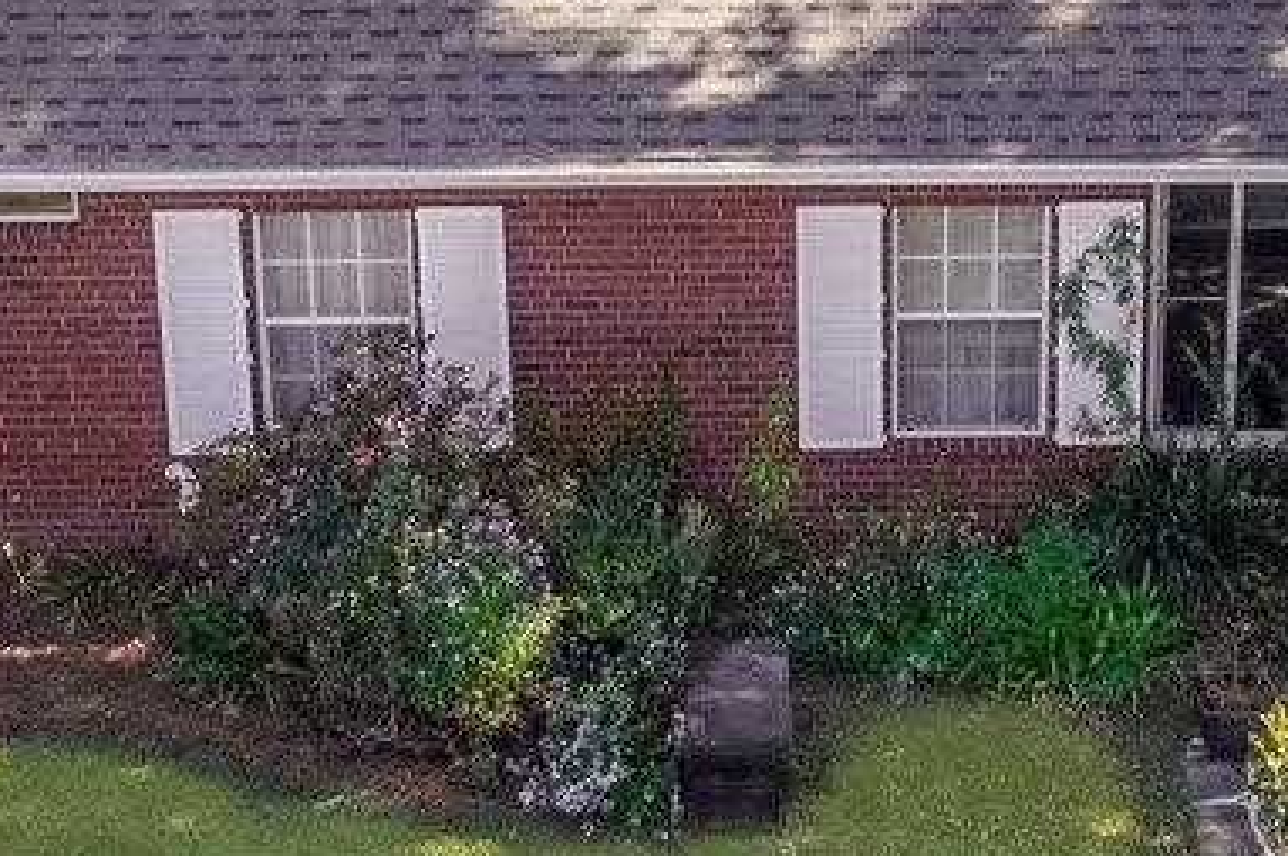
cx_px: 877
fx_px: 4218
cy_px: 229
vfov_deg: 11.6
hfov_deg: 17.3
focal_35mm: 118
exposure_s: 1/25
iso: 110
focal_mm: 8.38
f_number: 2.8
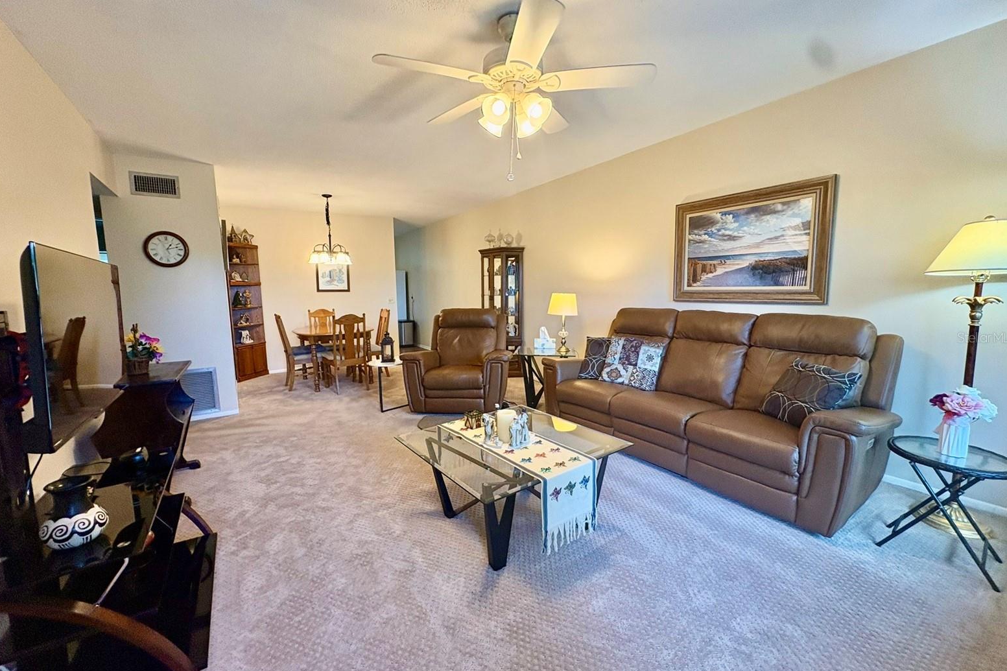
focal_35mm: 15
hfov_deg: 100.4
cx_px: 500
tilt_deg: -6.6
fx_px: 420
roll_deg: +1.0
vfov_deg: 77.3
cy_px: 337
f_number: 2.2
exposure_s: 1/60
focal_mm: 2.22
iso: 200
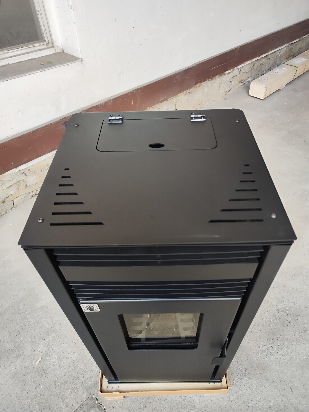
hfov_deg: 58.9
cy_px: 206
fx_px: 274
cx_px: 154
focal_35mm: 23
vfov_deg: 73.9
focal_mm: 7.01
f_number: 1.69
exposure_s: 1/400
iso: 1524
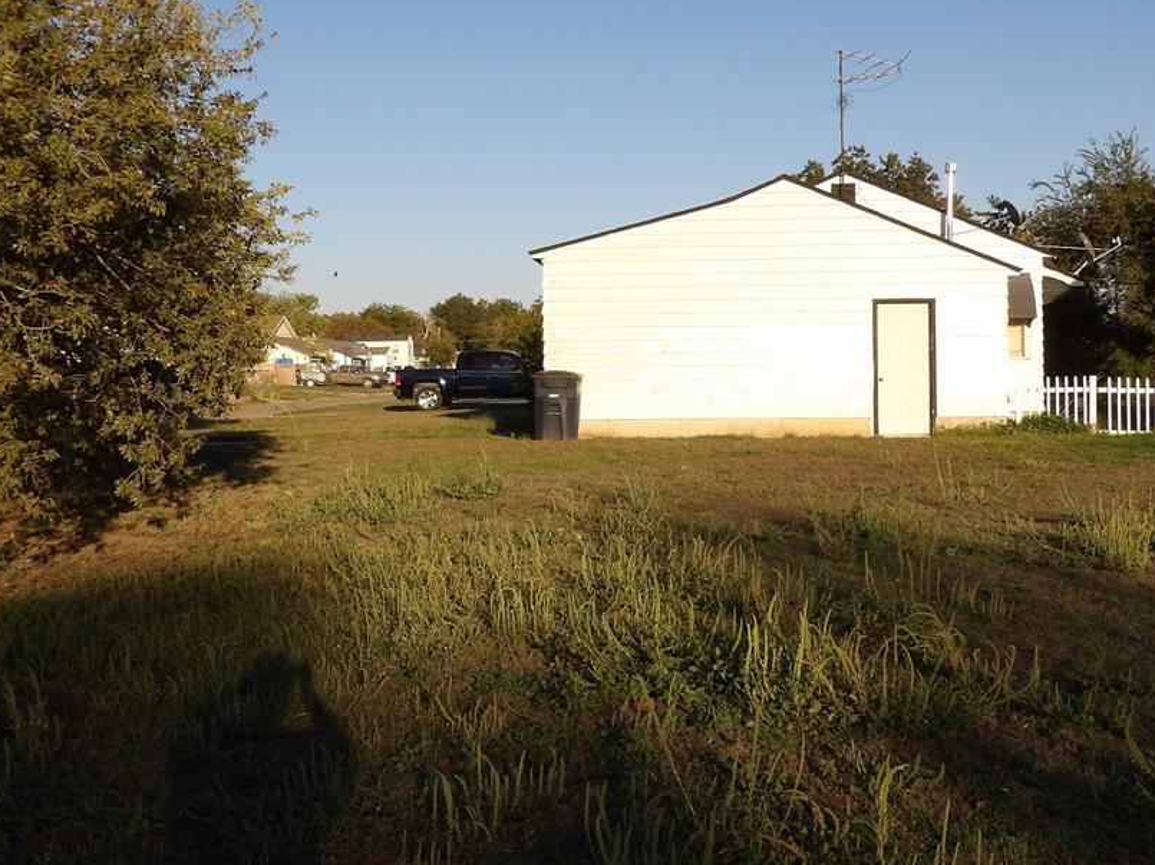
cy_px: 372
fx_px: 1401
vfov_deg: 34.3
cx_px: 601
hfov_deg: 44.8
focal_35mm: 42
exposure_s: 1/877
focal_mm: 5.9
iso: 100
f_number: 3.6
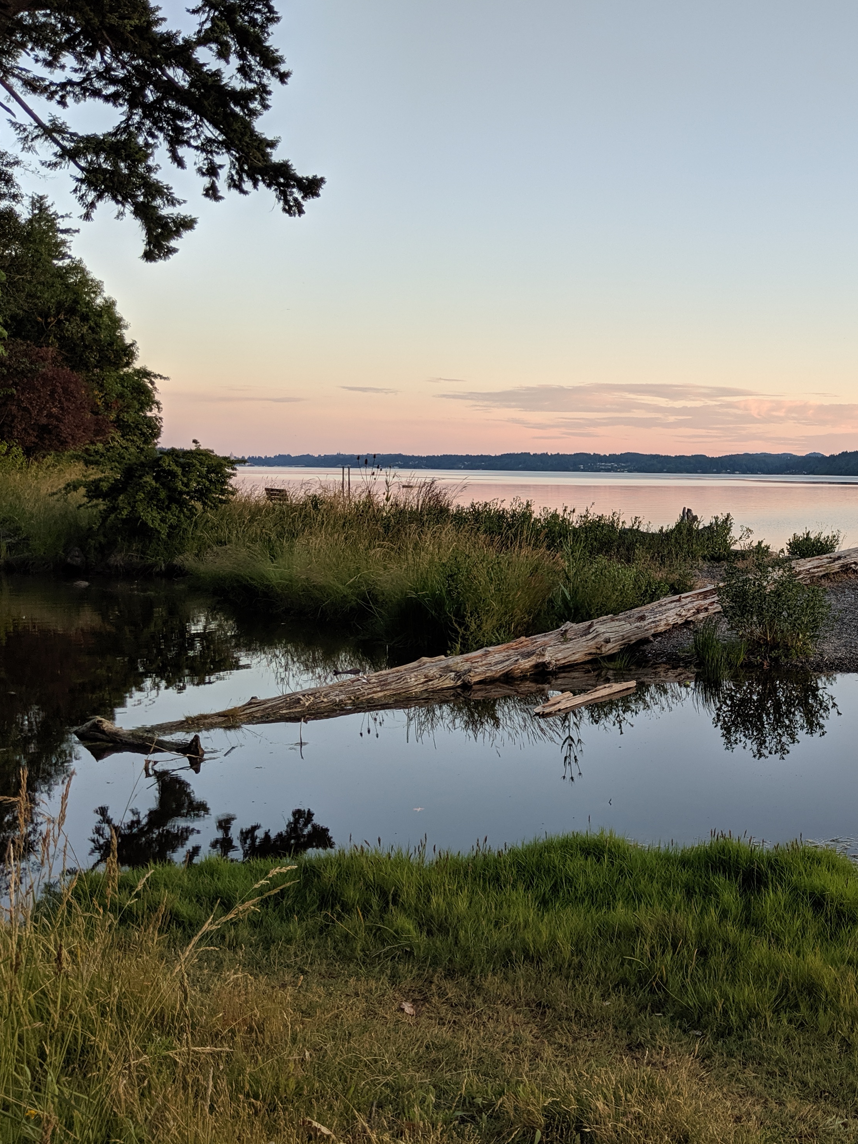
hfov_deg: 36.9
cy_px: 567
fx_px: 1223
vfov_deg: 50.1
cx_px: 725
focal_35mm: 37
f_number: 1.8
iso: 67
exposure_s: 1/199
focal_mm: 4.44
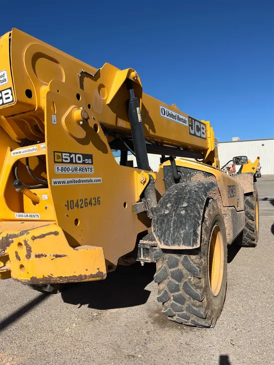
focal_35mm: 26
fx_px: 274
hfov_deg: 53.1
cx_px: 137
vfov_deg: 67.3
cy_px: 182
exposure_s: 1/5076
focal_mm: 5.1
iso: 50
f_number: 1.6
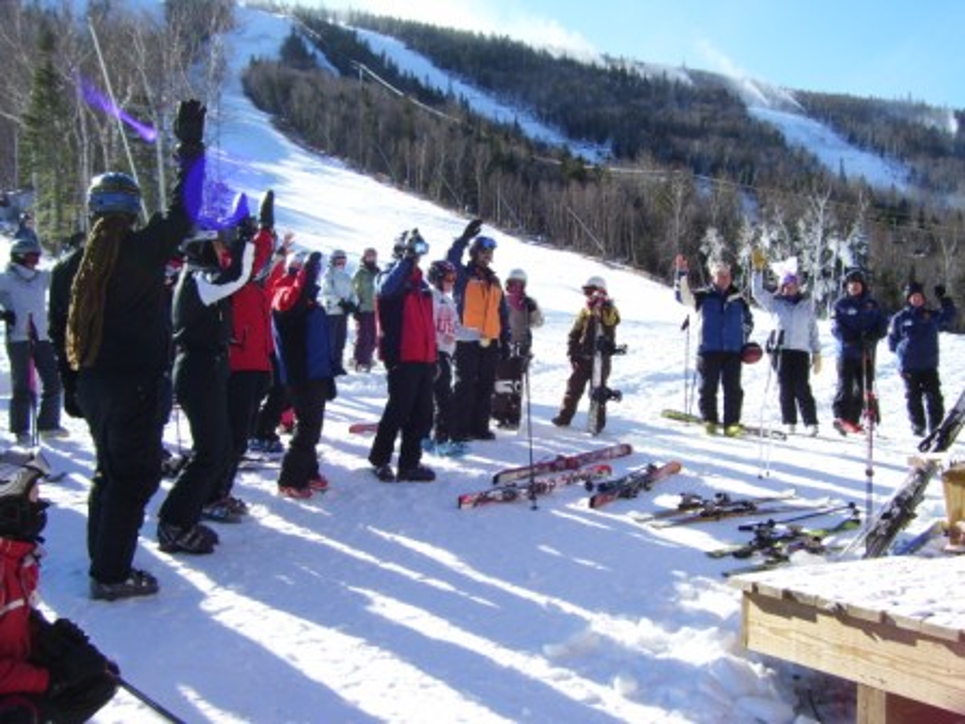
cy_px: 362
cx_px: 482
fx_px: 1031
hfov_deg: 50.1
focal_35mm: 37
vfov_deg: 38.7
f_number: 4.8
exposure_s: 1/350
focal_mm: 6
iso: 80
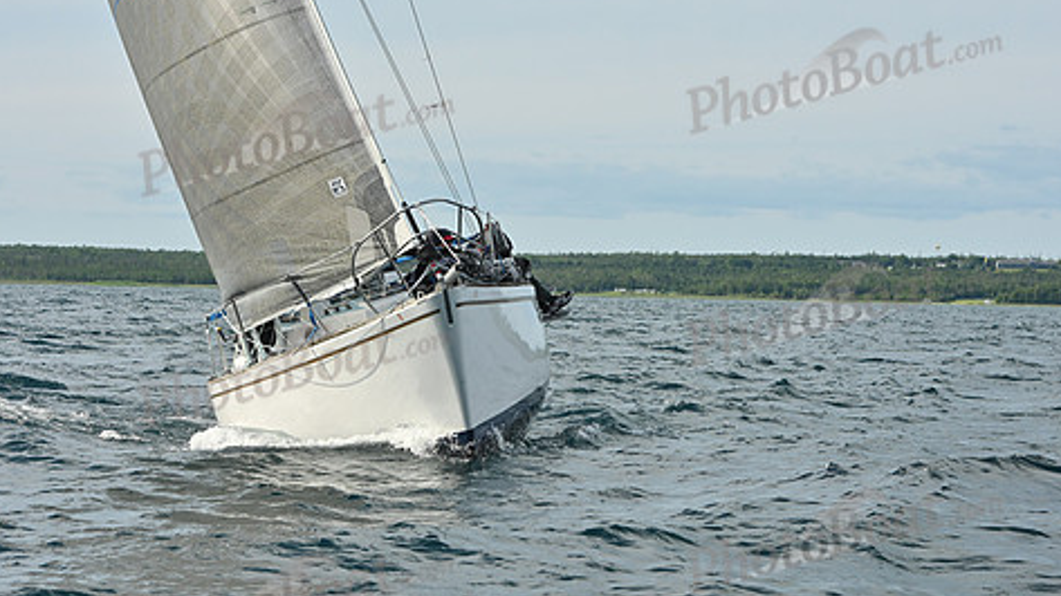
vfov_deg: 9.6
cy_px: 223
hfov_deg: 17.0
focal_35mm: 126
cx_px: 572
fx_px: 3545
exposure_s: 1/1000
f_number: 10
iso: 320
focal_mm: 98
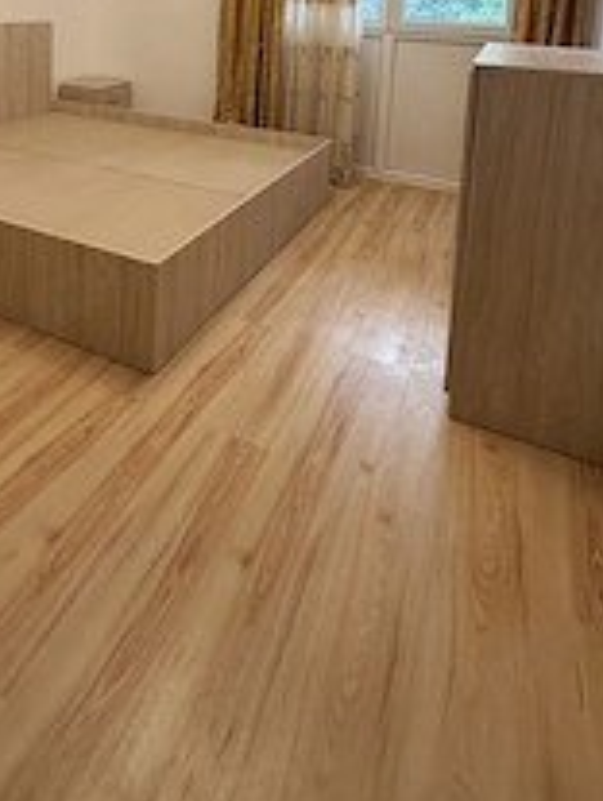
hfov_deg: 50.5
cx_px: 197
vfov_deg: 56.0
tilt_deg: -6.5
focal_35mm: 27
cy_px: 74
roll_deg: -2.9
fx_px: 625
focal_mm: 2.22
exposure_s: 1/50
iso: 320
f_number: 2.2
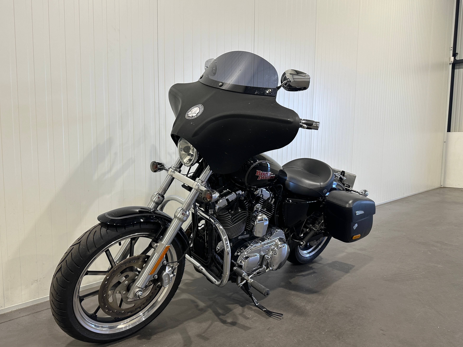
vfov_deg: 54.9
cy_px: 178
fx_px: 334
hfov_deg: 69.4
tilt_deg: -5.8
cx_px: 227
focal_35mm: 25
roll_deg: -1.0
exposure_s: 1/50
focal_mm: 6.86
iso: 125
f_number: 1.78
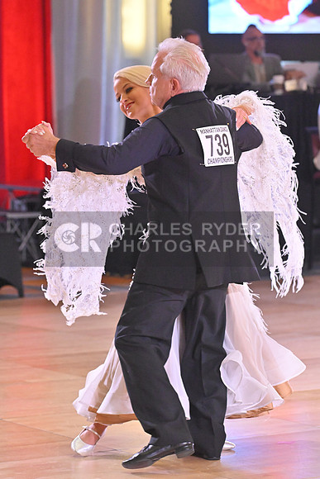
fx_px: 2199
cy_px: 240
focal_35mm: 165
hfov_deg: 8.3
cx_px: 160
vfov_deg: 12.4
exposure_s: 1/400
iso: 6400
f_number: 6.3
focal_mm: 165
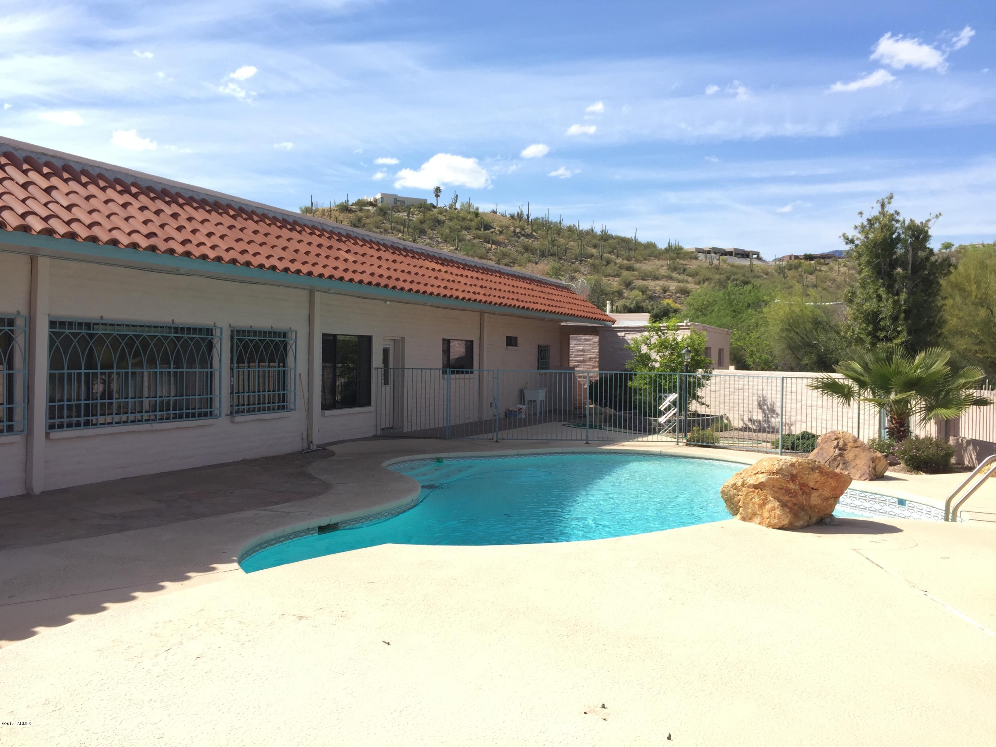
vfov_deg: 48.2
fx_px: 834
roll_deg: -0.6
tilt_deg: -0.5
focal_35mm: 29
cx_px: 498
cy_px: 374
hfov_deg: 61.7
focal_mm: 4.15
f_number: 2.2
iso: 32
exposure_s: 1/1236
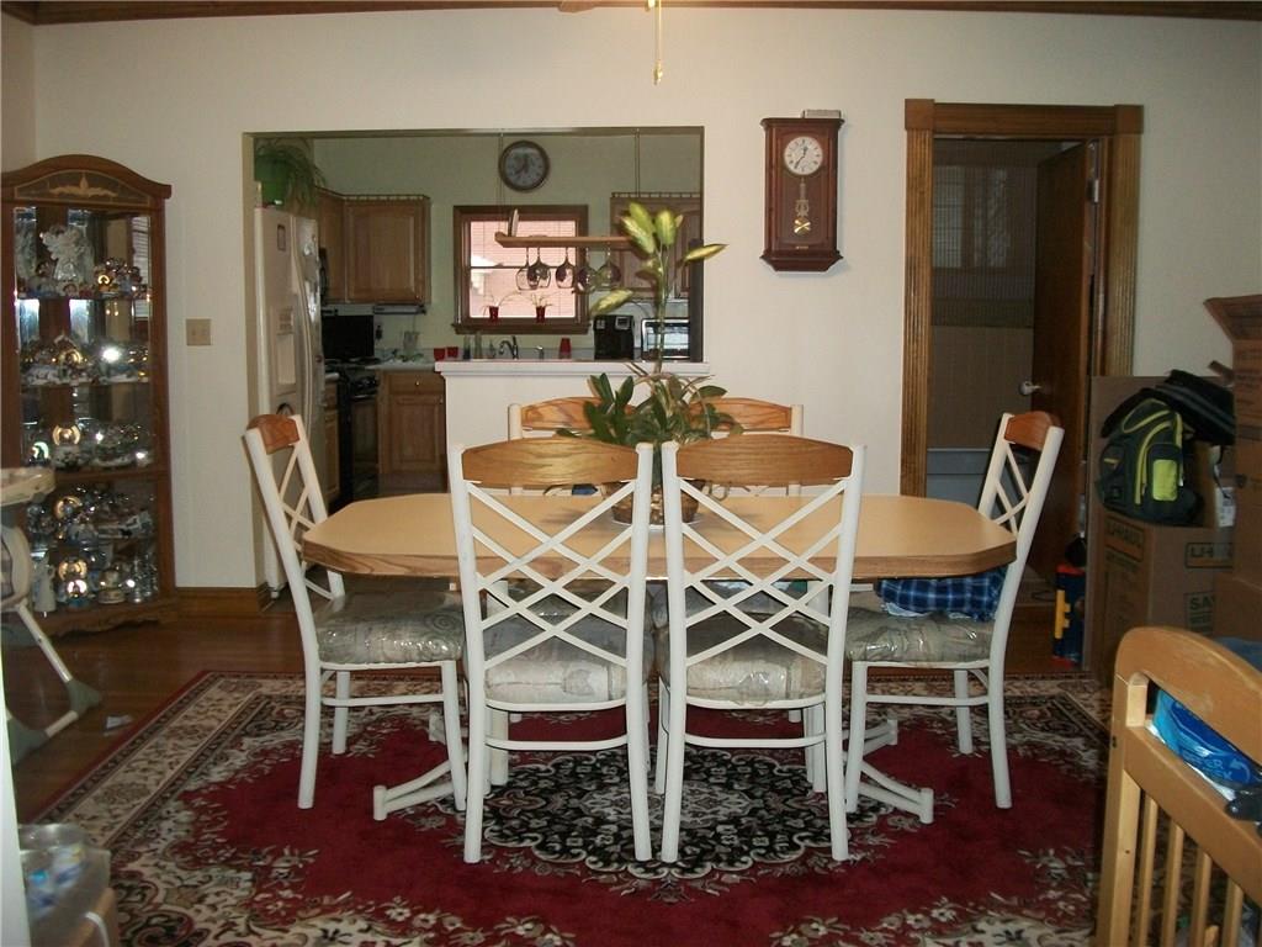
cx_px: 631
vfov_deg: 44.2
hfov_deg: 56.8
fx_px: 1167
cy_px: 474
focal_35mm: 32
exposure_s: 1/30
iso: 200
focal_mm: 5.7
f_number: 2.9
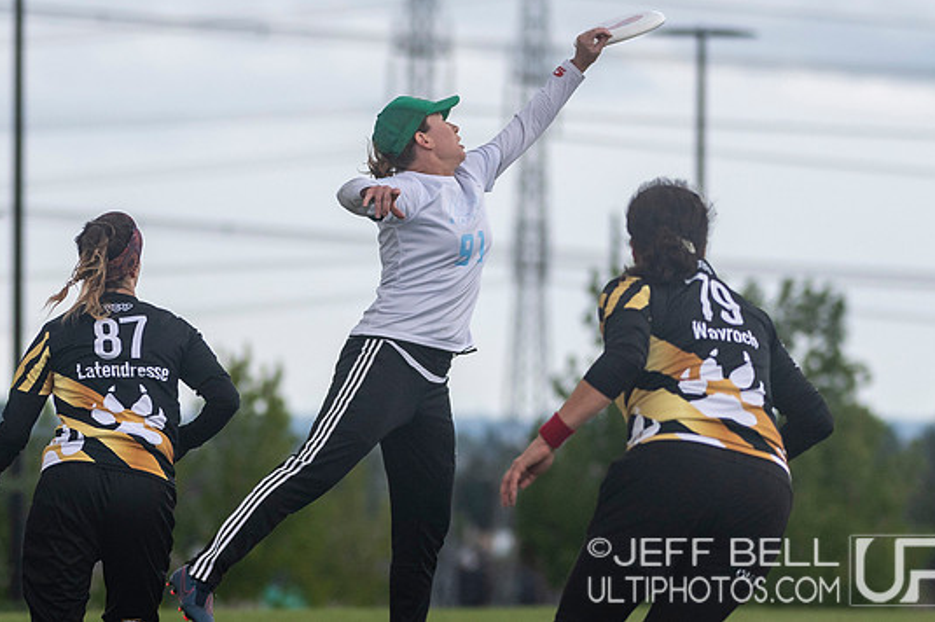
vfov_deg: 2.4
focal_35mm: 570
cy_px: 387
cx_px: 371
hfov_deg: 3.6
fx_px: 14795
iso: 250
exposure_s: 1/1250
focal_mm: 200
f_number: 4
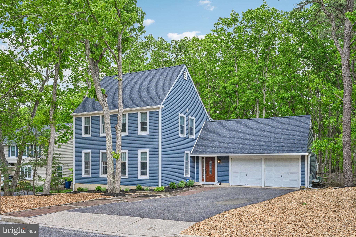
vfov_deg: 43.6
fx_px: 297
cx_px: 178
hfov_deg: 61.9
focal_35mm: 30
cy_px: 118
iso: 800
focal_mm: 30
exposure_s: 1/500
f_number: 8
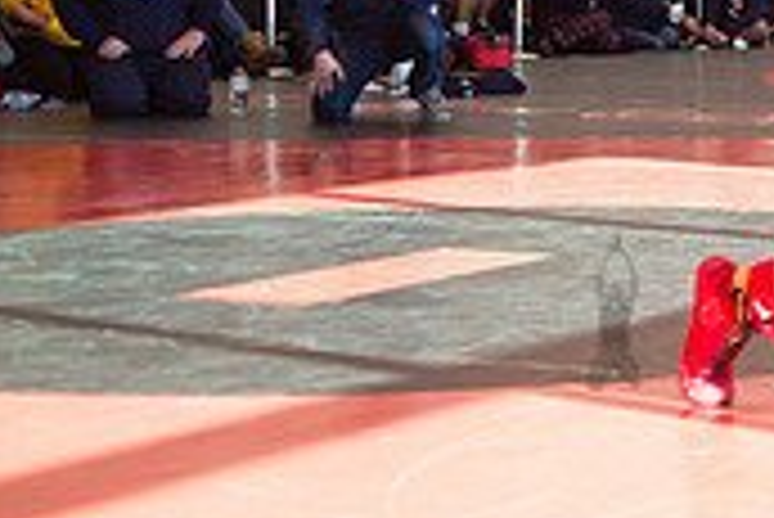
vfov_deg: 11.6
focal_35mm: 118
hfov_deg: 15.8
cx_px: 1192
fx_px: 2539
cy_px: 92
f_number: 2.8
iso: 400
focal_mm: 35
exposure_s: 1/400
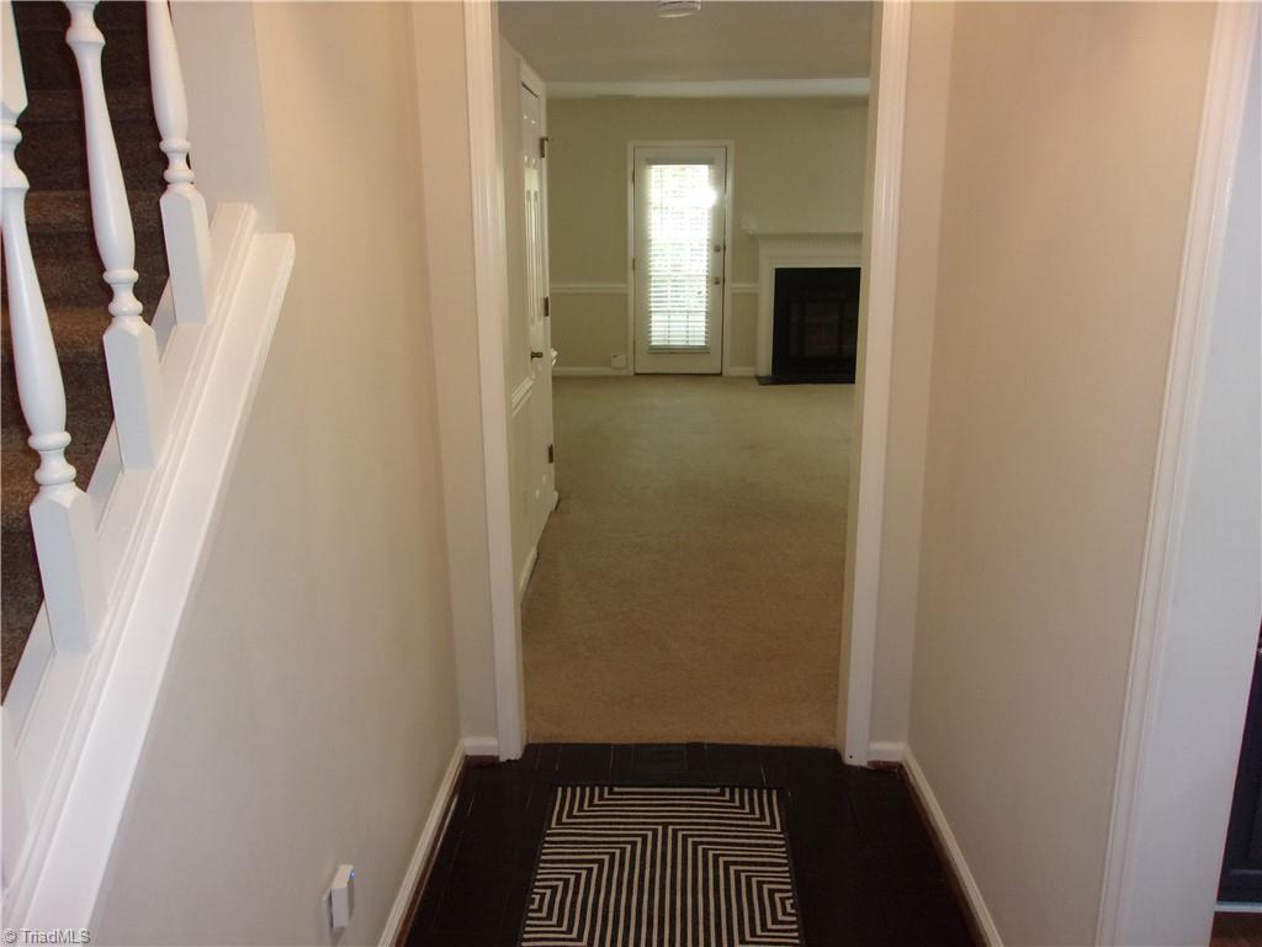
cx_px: 631
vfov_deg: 51.4
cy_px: 474
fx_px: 984
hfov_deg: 65.3
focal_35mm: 27
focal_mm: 4.9
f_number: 3
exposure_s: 1/34
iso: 200
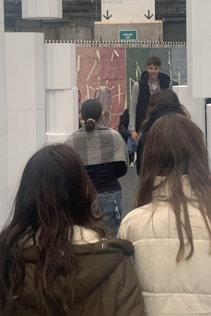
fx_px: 642
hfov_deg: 18.7
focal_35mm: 73
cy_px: 84
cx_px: 116
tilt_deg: -3.2
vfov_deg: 27.4
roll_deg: +0.8
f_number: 1.8
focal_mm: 4.25
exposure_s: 1/100
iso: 25
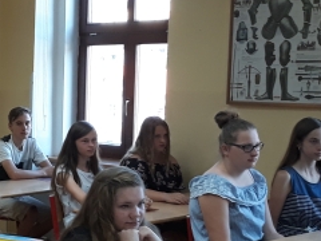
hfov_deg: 20.1
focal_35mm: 90
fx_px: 835
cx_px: -86
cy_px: 175
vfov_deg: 16.3
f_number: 1.7
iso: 50
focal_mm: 3.71
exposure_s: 1/50
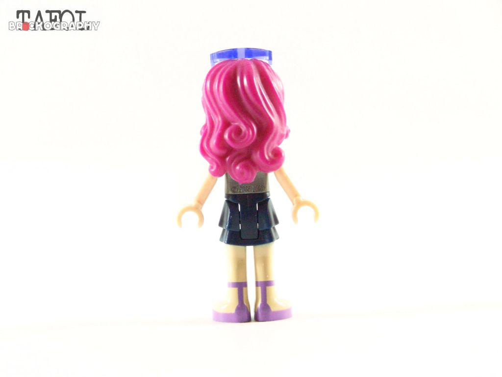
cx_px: 251
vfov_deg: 14.1
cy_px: 188
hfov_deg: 18.7
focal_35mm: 105
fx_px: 1523
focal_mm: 17.5
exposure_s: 1/60
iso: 400
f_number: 3.6
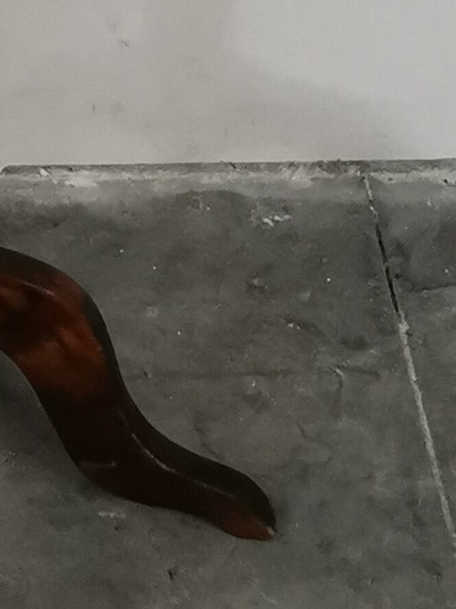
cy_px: -615
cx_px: -68
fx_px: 2021
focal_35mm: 115
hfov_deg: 12.6
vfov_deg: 14.3
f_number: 2.2
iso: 400
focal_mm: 2.26
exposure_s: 1/25
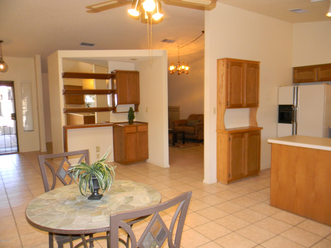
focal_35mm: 28
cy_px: 124
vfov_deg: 49.7
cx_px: 166
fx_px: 268
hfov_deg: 63.4
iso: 254
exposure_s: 1/26
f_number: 3.5
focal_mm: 5
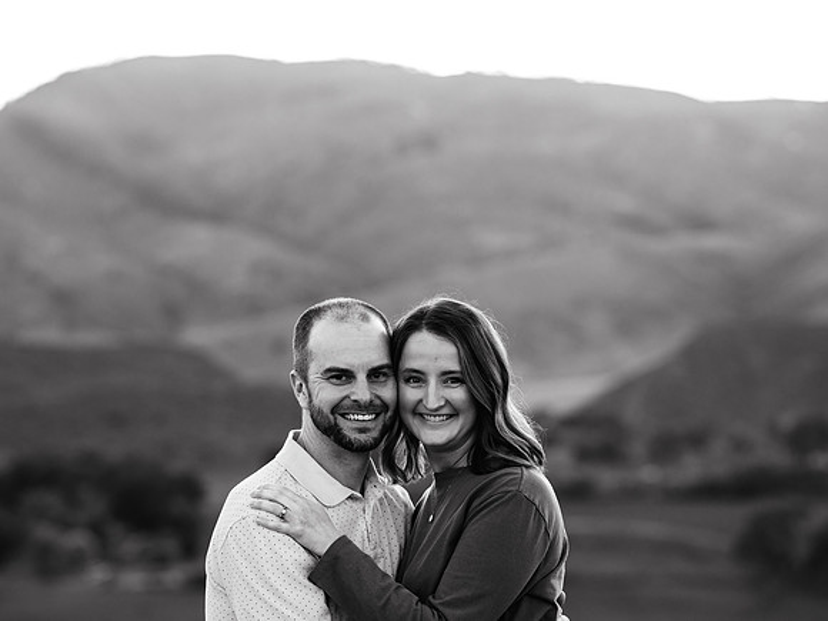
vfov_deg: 9.4
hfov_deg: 12.5
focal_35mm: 158
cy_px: 310
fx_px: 3780
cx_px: 414
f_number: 4.5
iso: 500
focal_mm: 146
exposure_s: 1/160
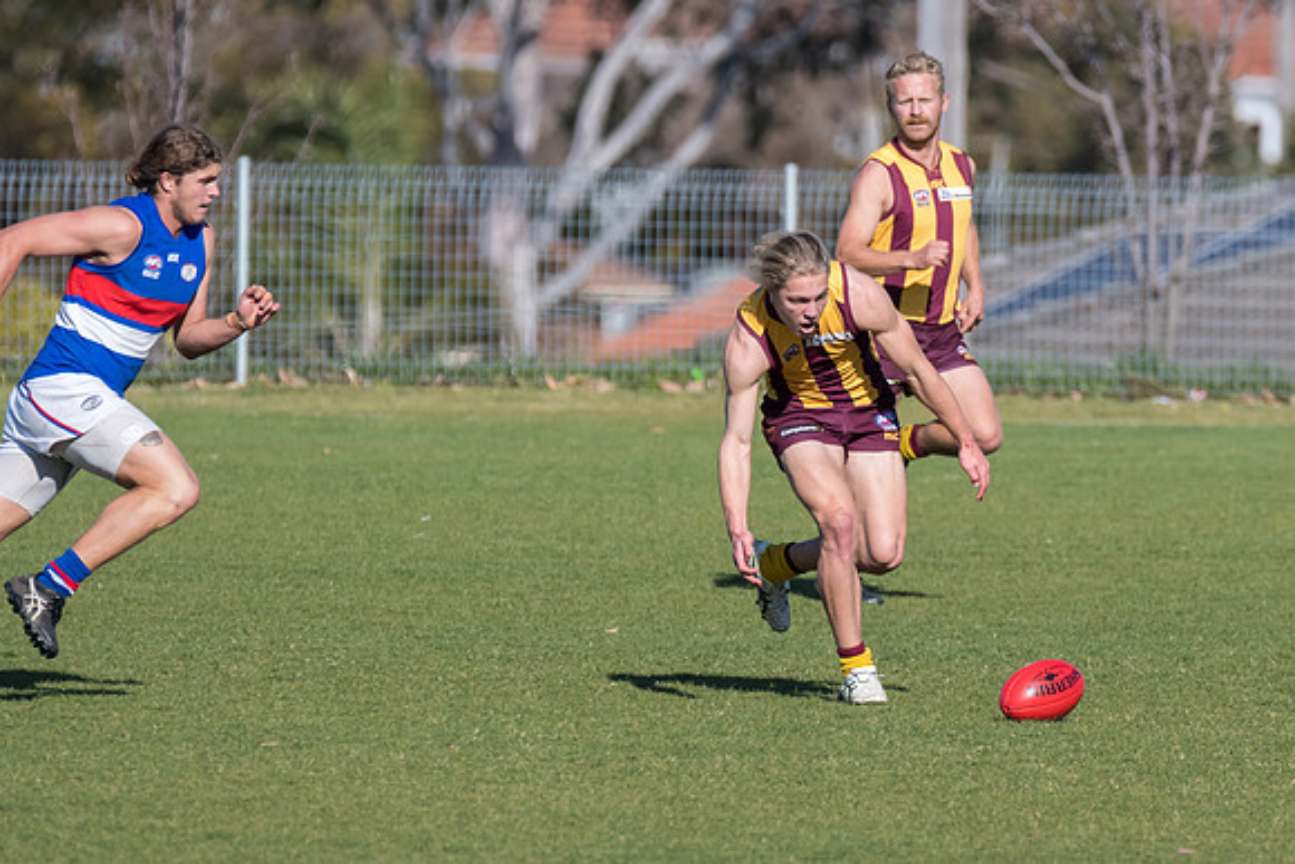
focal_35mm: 884
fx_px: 31811
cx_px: 821
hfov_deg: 2.3
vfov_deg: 1.6
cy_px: 530
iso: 800
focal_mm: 460
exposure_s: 1/3200
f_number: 8
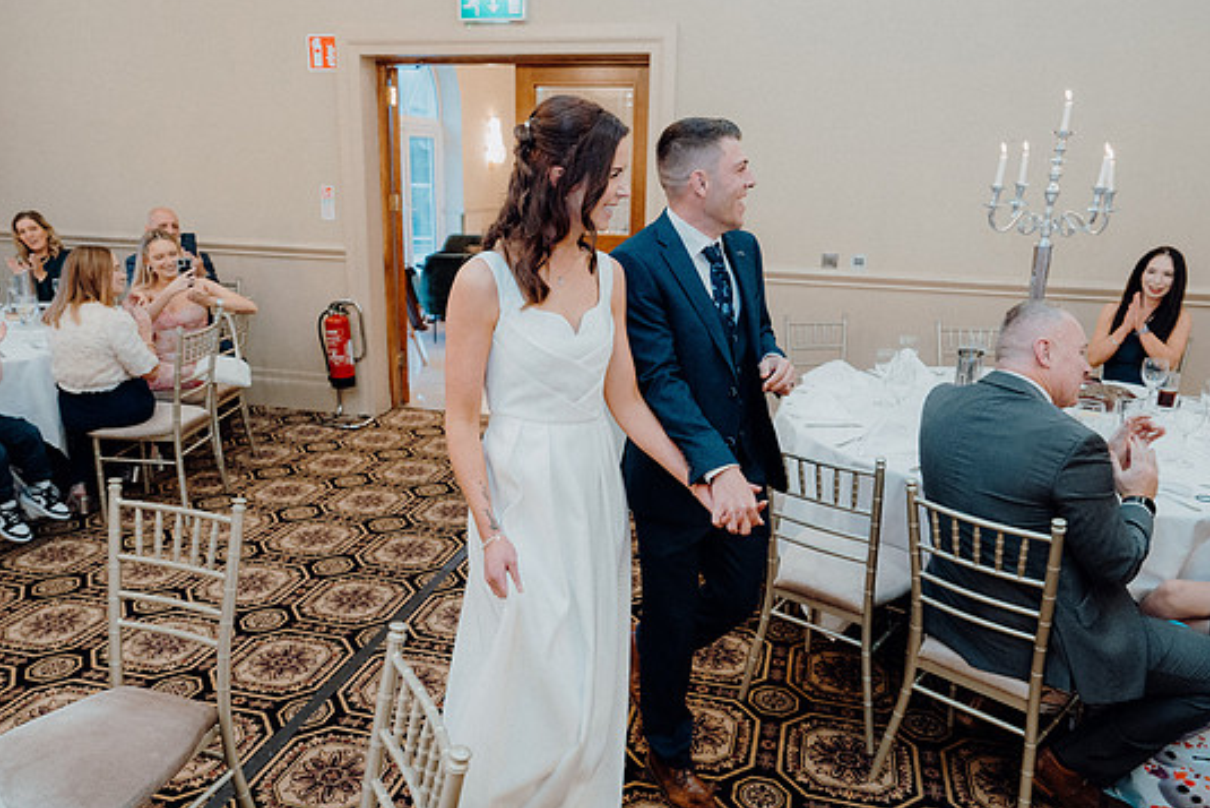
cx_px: 620
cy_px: 402
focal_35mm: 26
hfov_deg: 69.4
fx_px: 874
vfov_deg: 49.6
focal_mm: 24
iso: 2000
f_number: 3.5
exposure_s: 1/160
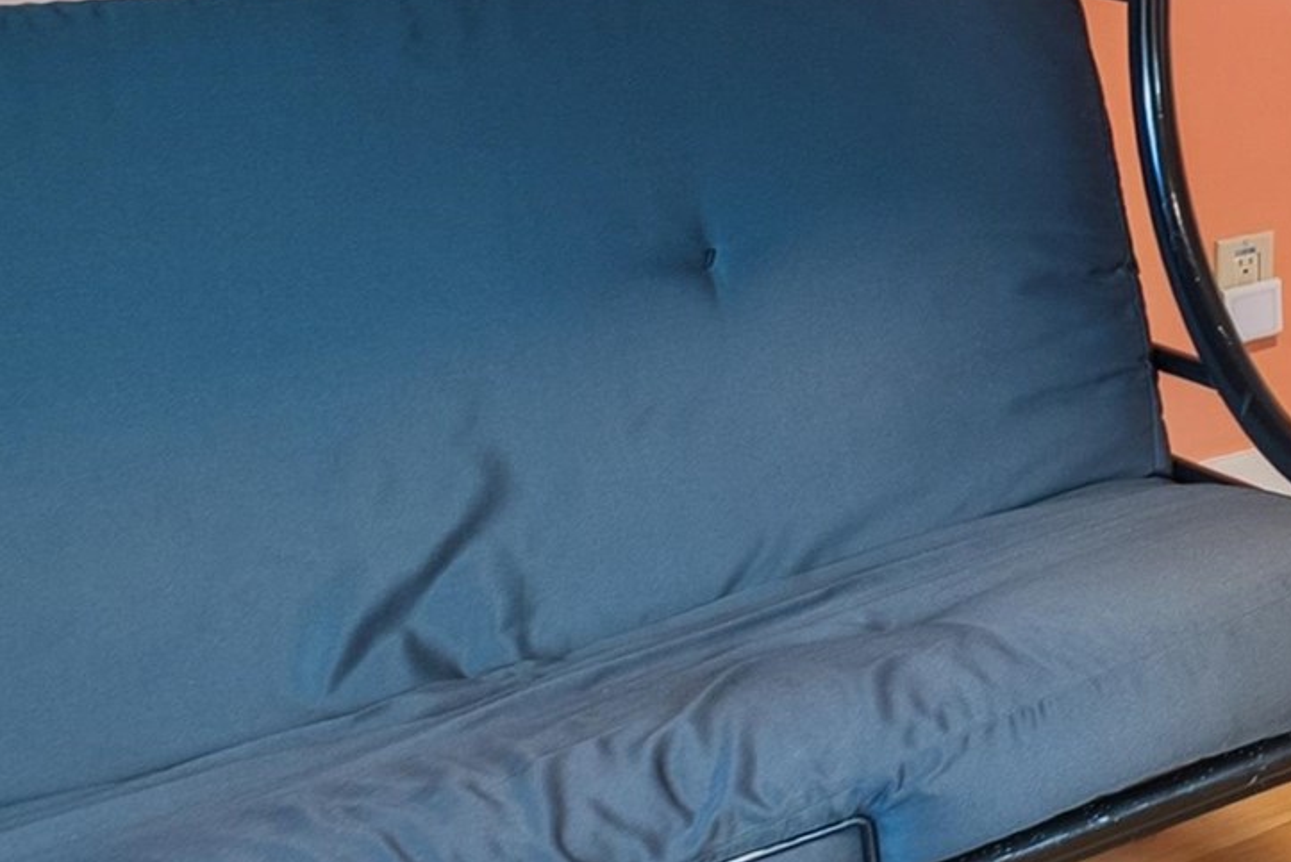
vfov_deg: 18.0
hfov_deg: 18.0
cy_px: -420
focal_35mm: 68
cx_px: 2686
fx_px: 2440
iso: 320
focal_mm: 16
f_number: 7.1
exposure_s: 1/6
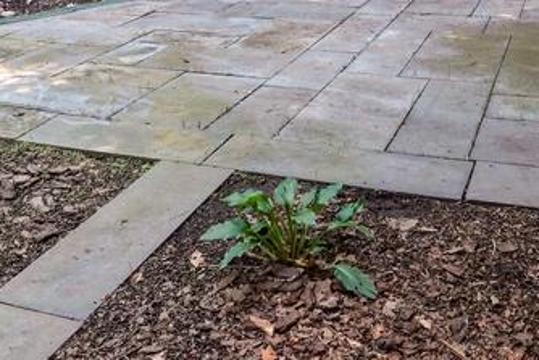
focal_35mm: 49
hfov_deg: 40.3
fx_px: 734
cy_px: -172
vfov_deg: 22.7
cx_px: 282
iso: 1250
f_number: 7.1
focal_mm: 16
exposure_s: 1/320
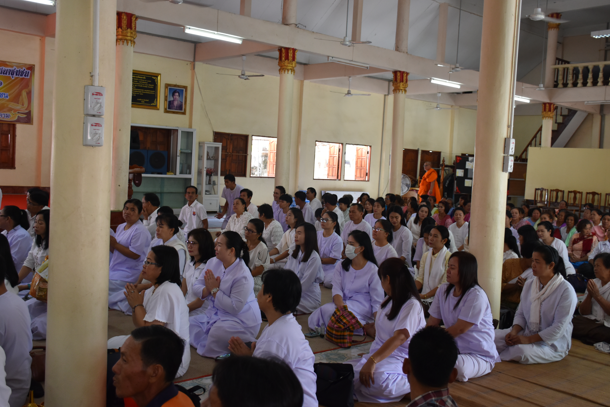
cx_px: 307
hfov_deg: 51.9
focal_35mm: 37
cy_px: 201
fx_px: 627
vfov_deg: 35.9
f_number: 4
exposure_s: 1/60
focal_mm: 24
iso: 720
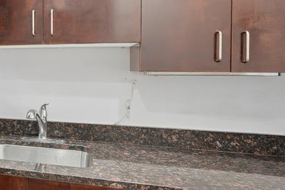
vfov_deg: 36.7
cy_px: 73
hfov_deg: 42.9
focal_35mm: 36
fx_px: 285
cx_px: -20
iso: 400
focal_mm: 16
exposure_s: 1/40
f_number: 8
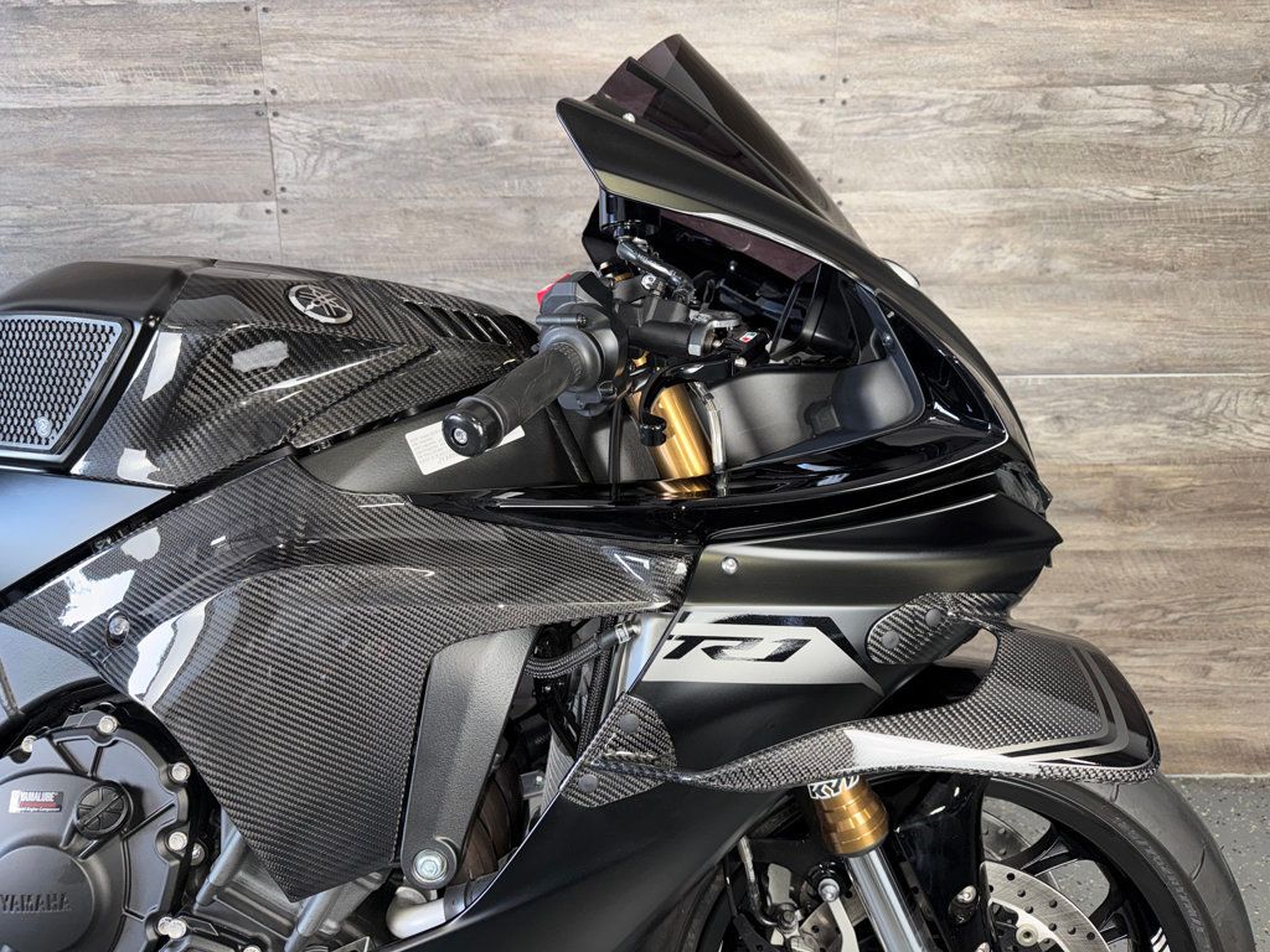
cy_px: 476
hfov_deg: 71.6
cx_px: 635
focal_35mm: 24
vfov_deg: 56.8
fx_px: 881
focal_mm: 6.76
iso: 64
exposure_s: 1/27
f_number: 1.78
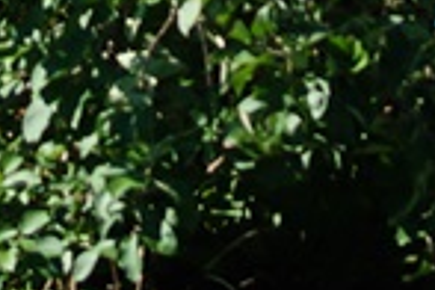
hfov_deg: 2.6
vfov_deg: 1.7
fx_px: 9442
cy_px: -651
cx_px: -27
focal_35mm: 781
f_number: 6.3
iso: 100
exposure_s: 1/200
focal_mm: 75
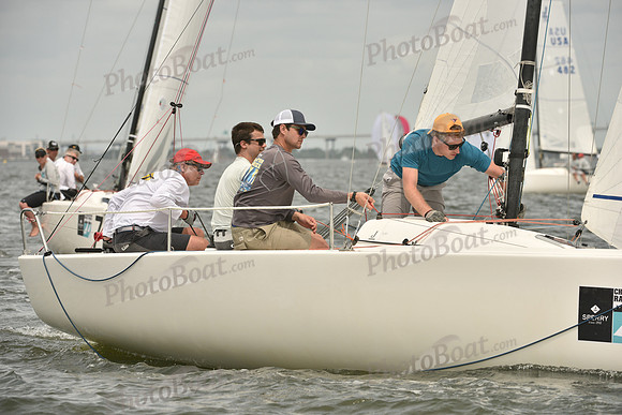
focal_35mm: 220
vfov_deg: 6.2
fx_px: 3802
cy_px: 208
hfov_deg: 9.4
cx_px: 311
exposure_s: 1/1250
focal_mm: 220
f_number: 7.1
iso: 320
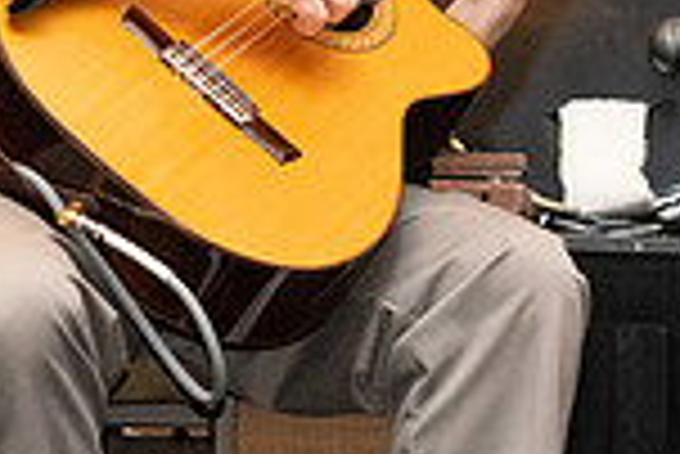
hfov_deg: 6.2
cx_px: 982
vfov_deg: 4.2
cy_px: 20
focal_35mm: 326
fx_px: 6164
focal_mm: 85
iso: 6400
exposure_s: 1/200
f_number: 6.3
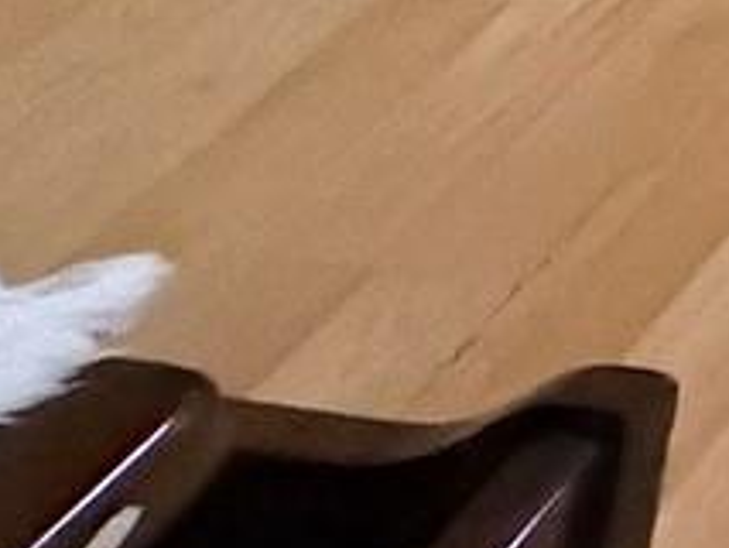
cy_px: -1298
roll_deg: -3.4
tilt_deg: -9.0
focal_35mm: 105
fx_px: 2213
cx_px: 2290
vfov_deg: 9.4
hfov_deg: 10.8
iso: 1000
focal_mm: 2.22
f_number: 2.2
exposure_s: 1/59
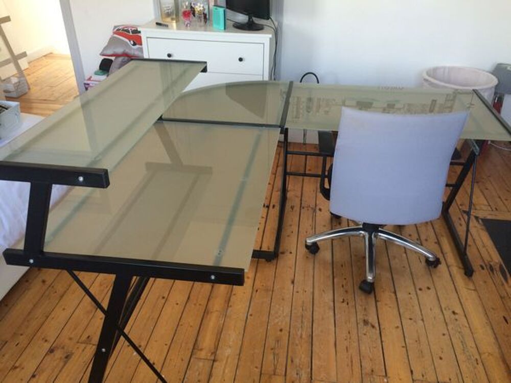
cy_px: 192
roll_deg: +0.6
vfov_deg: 48.2
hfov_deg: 61.7
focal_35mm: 29
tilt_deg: -32.5
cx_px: 256
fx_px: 428
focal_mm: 4.15
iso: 40
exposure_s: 1/33
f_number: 2.2
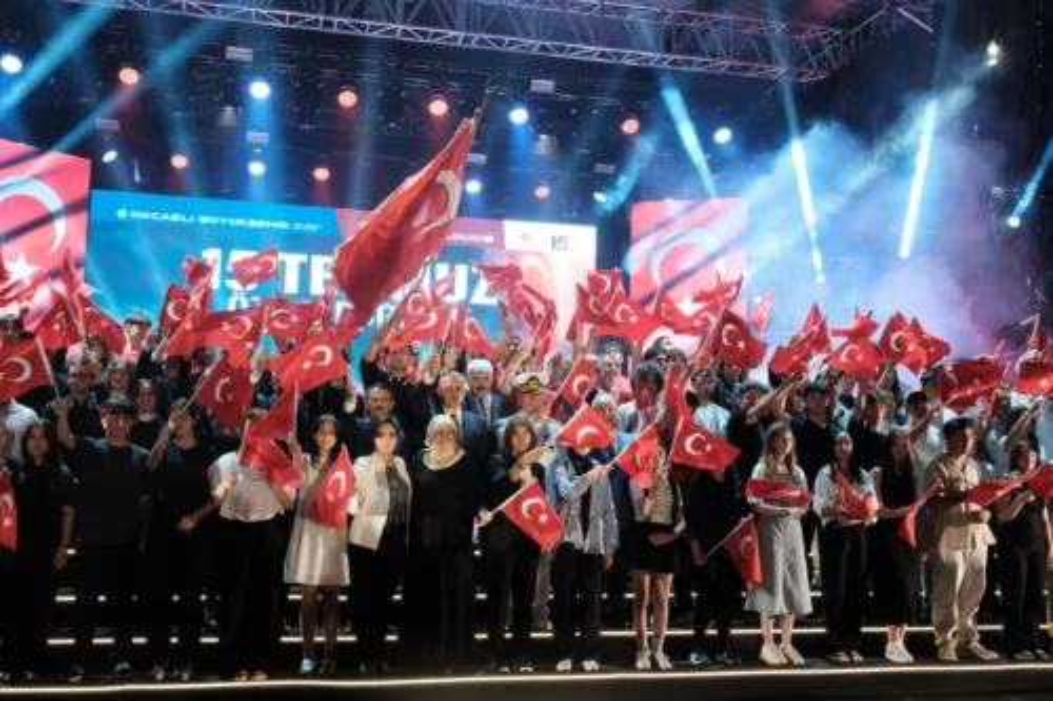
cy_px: 350
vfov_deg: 35.9
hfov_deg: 51.9
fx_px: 1082
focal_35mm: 37
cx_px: 526
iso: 3200
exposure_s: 1/125
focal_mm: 24.7
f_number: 6.4
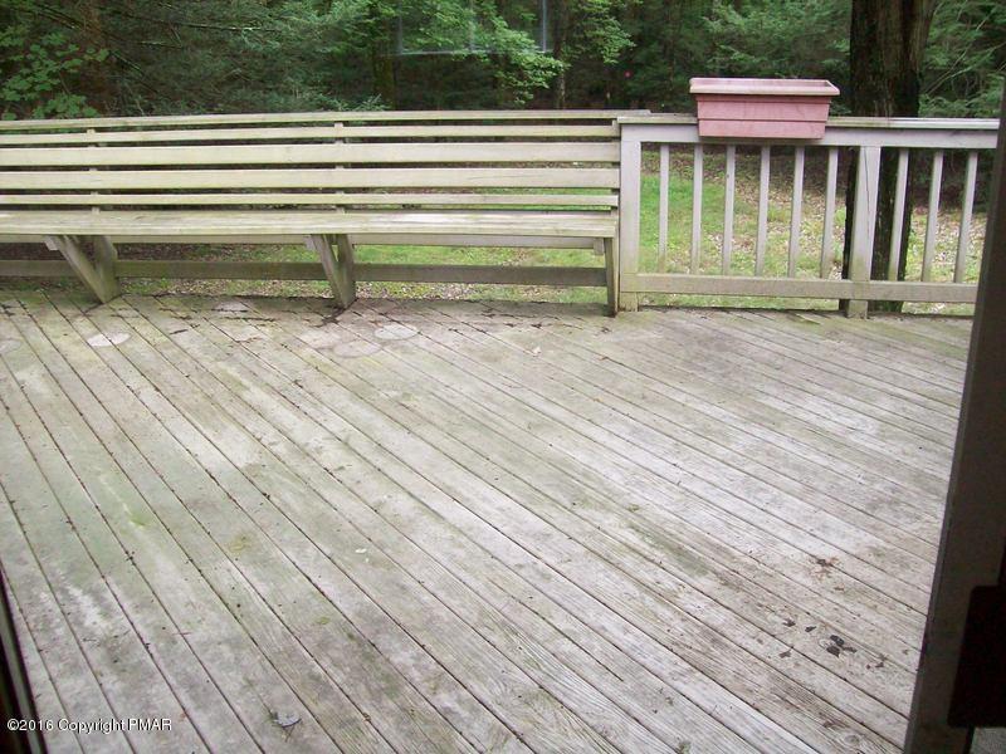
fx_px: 1046
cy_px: 377
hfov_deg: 51.4
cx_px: 503
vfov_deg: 39.7
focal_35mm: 36
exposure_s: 1/137
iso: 200
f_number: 2.7
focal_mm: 6
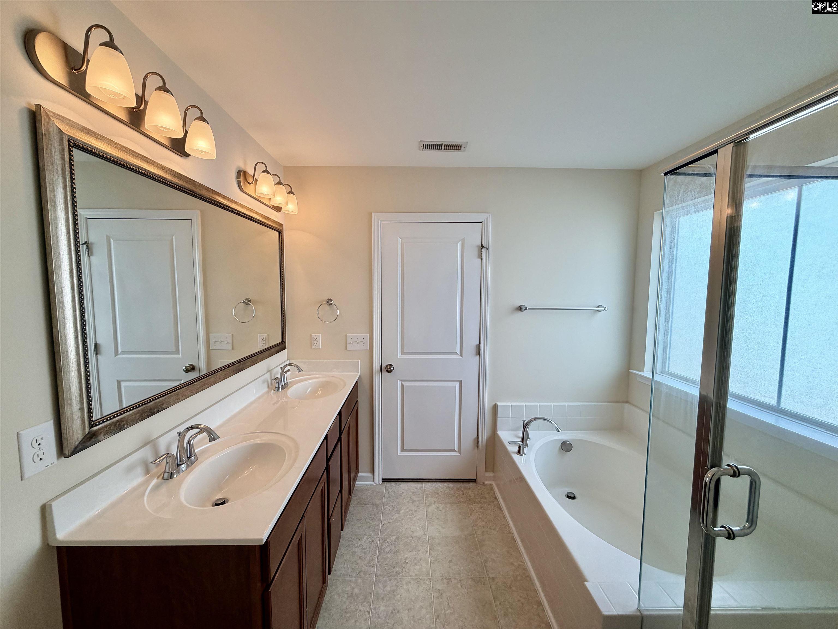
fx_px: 339
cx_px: 419
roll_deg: -0.1
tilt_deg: -3.3
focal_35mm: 14
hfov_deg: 102.1
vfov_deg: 85.7
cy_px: 314
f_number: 2.2
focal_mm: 2.22
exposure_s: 1/178
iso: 64
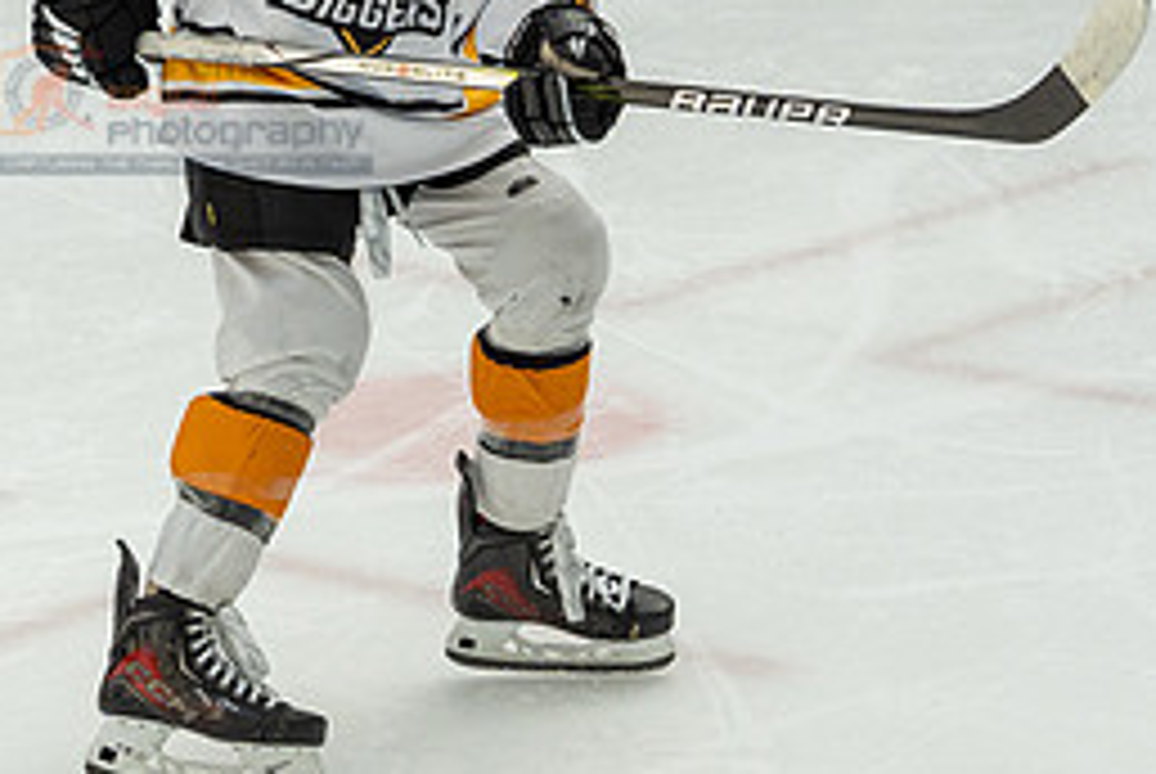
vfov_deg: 6.7
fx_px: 6590
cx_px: 184
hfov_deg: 10.0
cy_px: 106
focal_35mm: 205
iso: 800
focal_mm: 61
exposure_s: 1/1600
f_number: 3.5
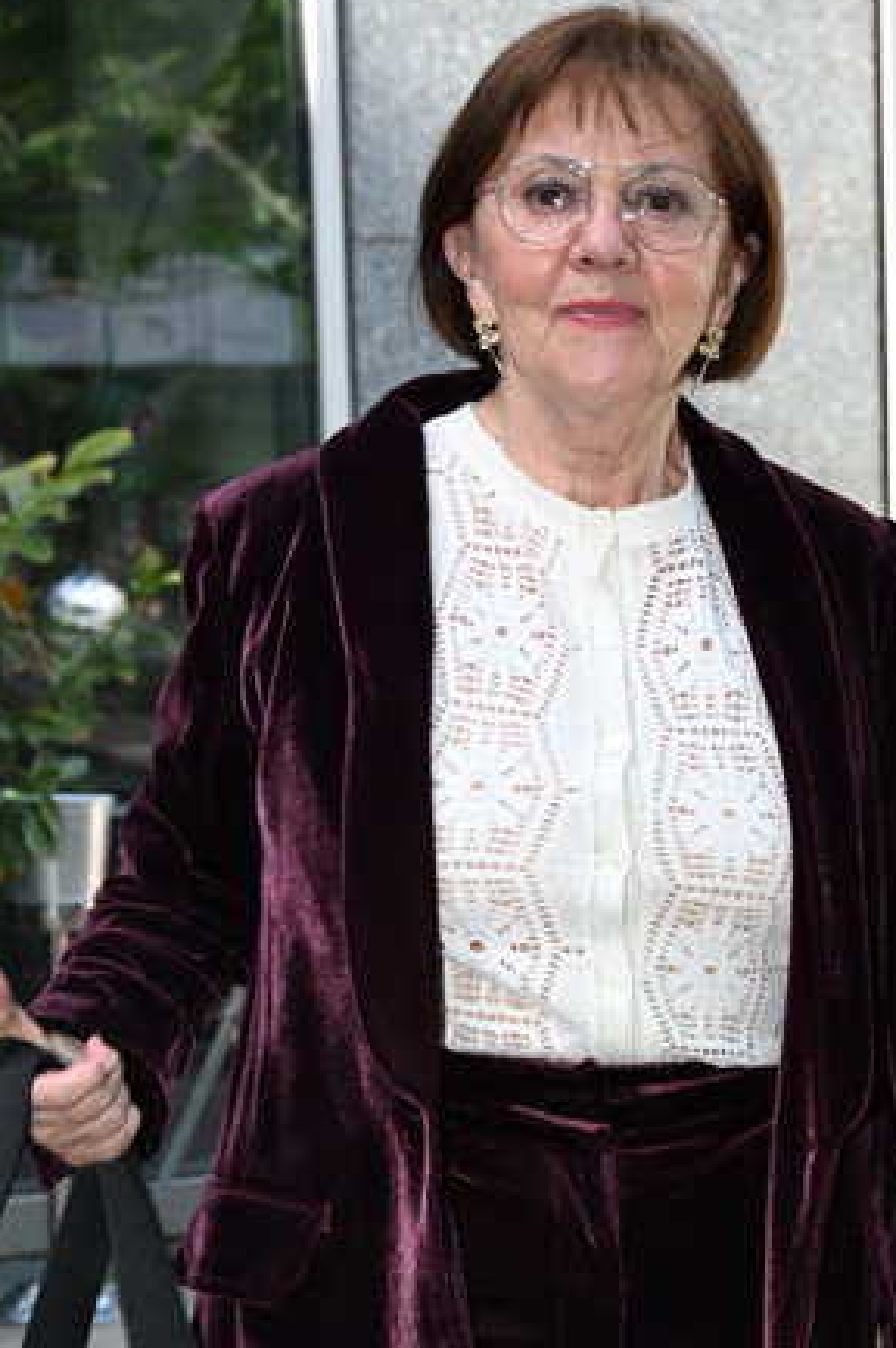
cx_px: 448
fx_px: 4562
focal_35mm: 122
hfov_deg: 11.2
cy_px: 1266
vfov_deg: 16.5
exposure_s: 1/125
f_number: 5.6
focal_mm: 51
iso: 250
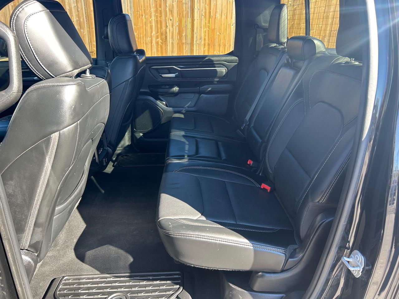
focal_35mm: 26
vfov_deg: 53.1
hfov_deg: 67.3
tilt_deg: -22.9
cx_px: 200
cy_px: 150
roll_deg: -1.4
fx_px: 300
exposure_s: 1/121
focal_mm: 5.7
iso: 40
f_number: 1.5
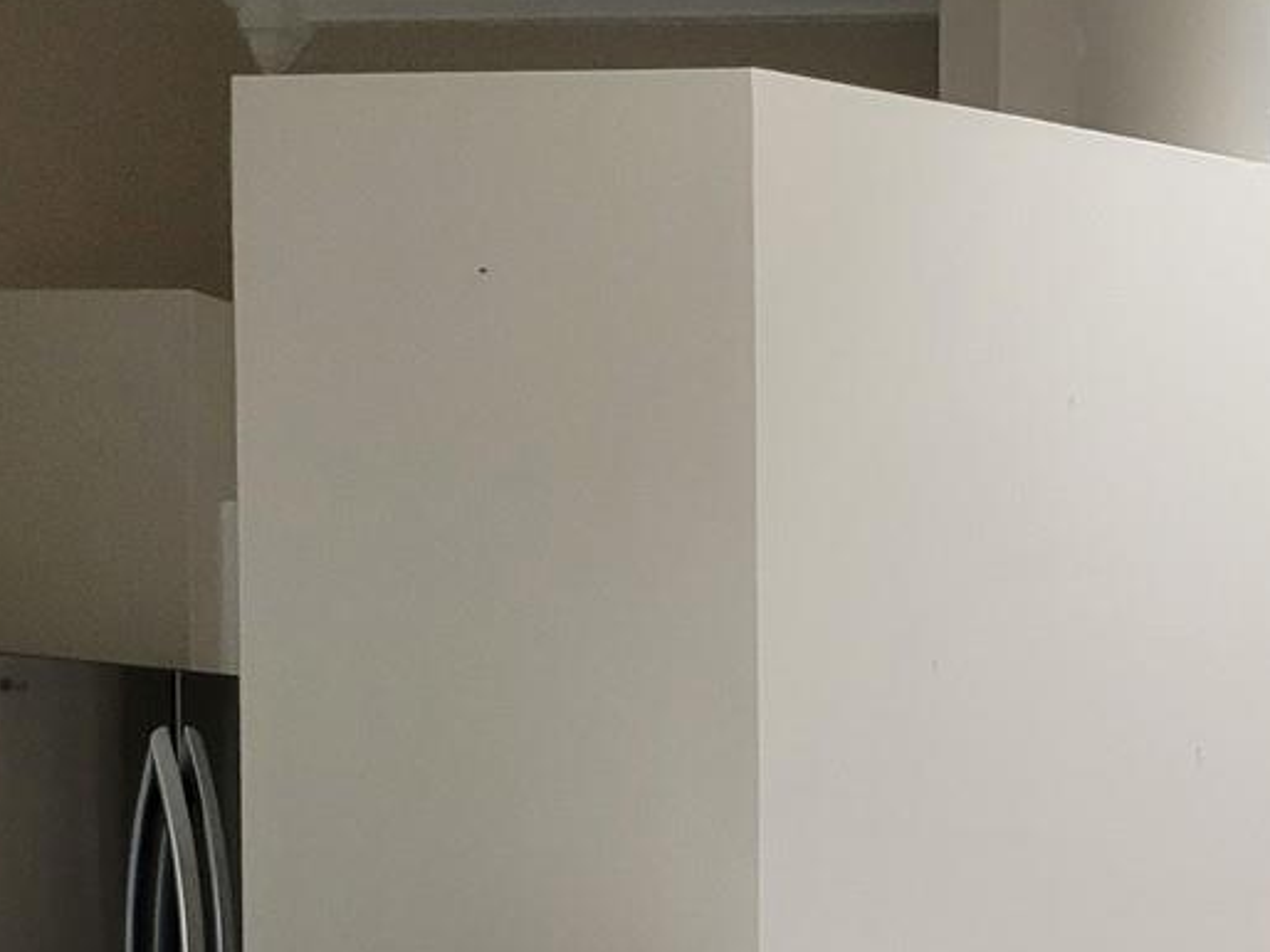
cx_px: 1898
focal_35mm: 81
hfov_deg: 20.6
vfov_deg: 17.7
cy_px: 977
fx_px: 2970
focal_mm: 5.4
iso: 320
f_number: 1.8
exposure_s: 1/120
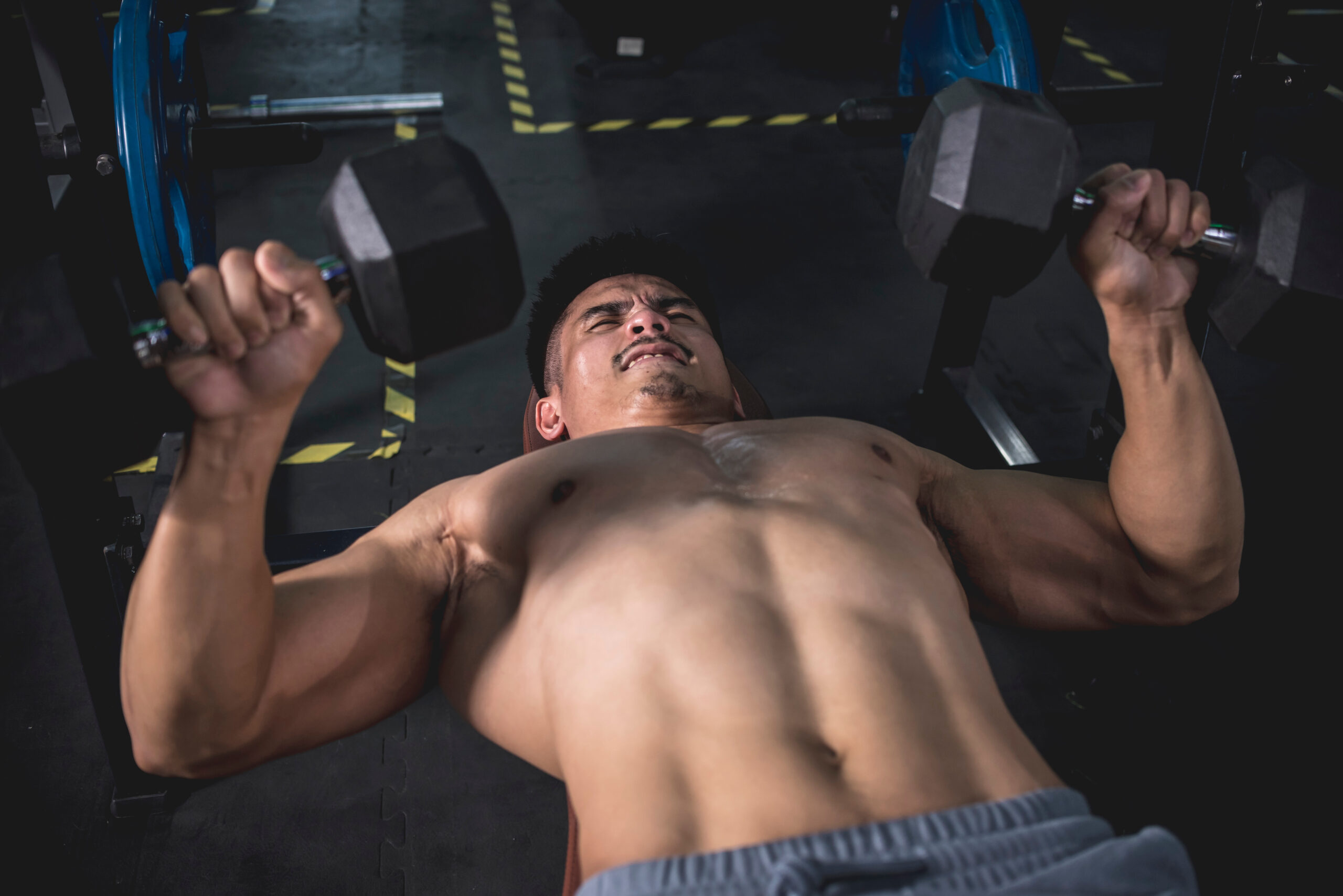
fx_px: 1306
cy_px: 448
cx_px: 672
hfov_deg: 54.4
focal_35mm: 35
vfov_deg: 37.9
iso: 400
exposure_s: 1/160
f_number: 3.2
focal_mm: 35
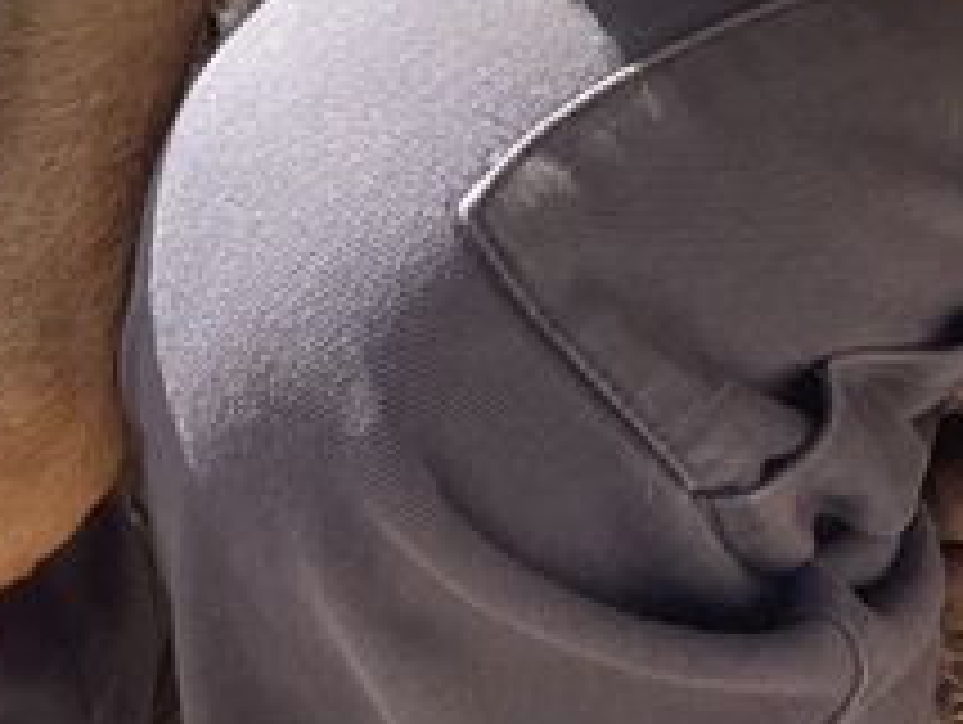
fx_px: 3064
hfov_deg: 17.5
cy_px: -621
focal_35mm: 110
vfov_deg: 12.3
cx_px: 4
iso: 25
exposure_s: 1/720
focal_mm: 2.71
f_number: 2.2
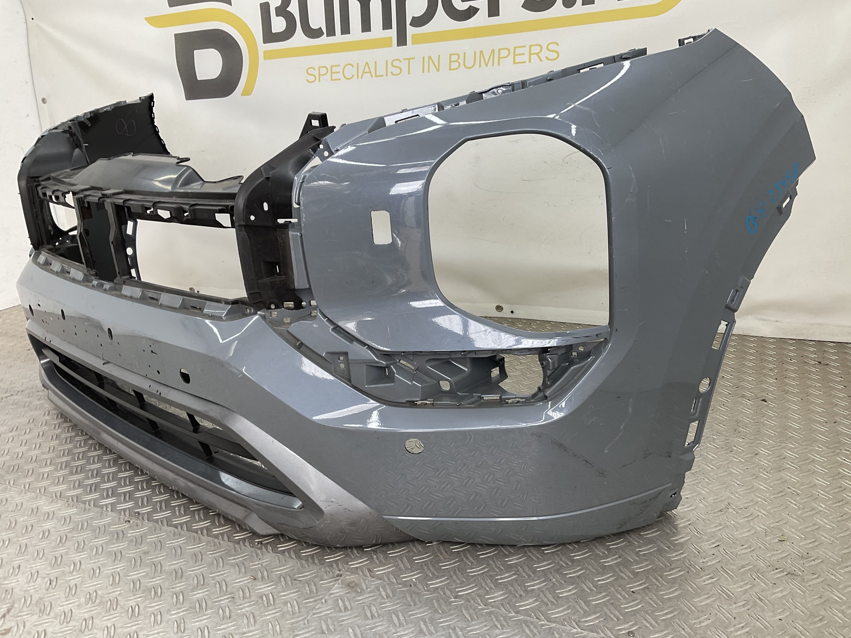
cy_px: 319
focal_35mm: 29
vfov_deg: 48.2
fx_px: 713
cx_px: 426
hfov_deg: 61.7
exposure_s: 1/100
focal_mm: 3
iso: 20
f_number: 1.8
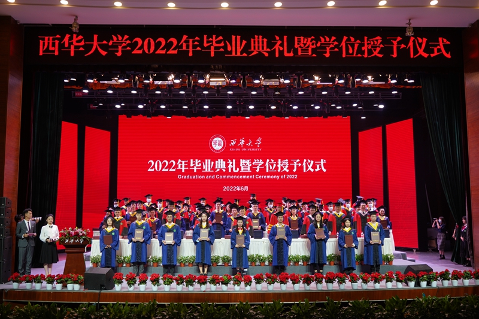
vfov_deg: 35.9
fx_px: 492
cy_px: 160
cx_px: 240
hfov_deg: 51.9
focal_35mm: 37
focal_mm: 37
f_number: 4
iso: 640
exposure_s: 1/160
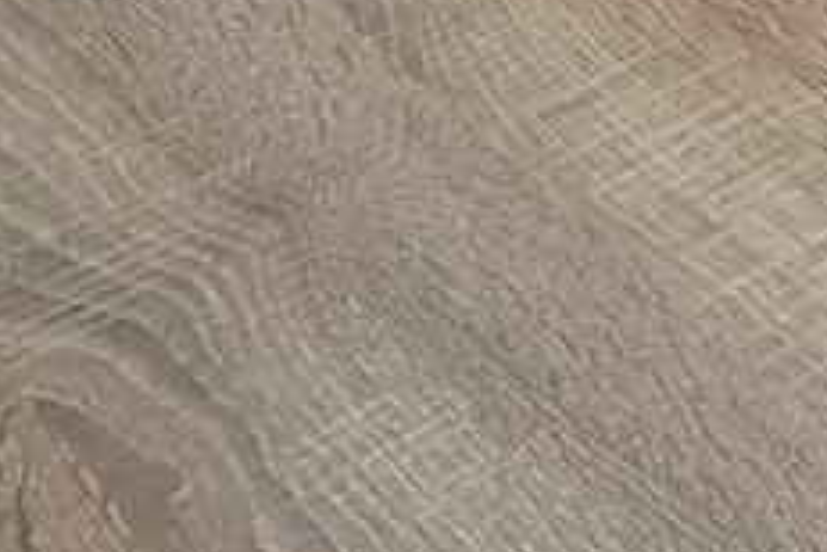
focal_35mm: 101
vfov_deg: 9.8
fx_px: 2320
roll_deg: -0.7
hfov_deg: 13.0
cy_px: -1172
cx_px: 2170
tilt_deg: -4.2
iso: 100
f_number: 2.2
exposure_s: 1/120
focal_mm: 2.22
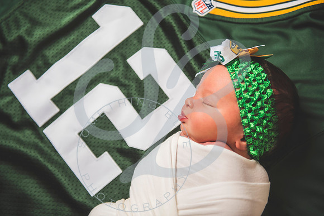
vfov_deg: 24.2
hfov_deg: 35.6
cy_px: 108
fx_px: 504
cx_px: 162
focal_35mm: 56
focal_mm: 56
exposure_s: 1/125
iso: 100
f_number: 2.8
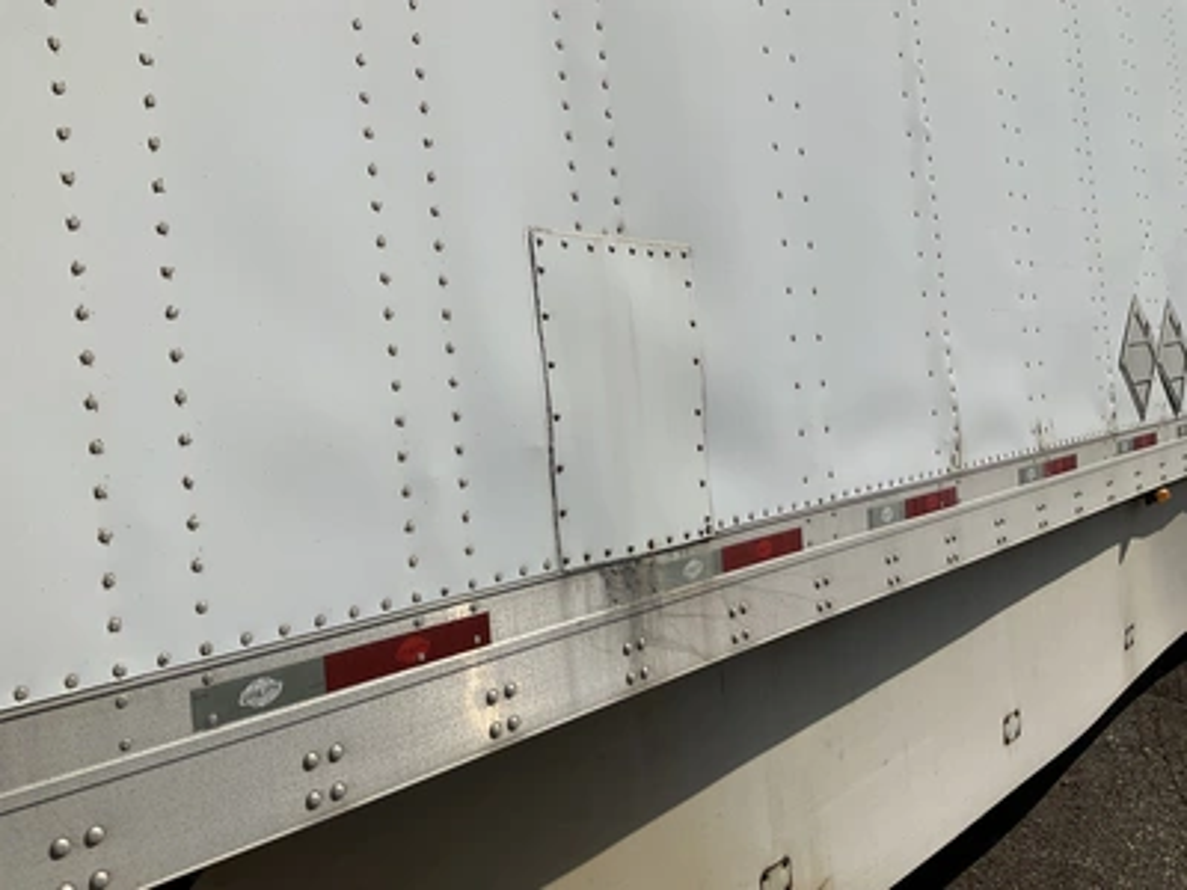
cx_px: 594
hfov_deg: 61.7
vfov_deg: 48.2
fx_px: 994
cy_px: 445
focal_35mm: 29
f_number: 1.8
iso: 25
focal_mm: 3
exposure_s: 1/6536
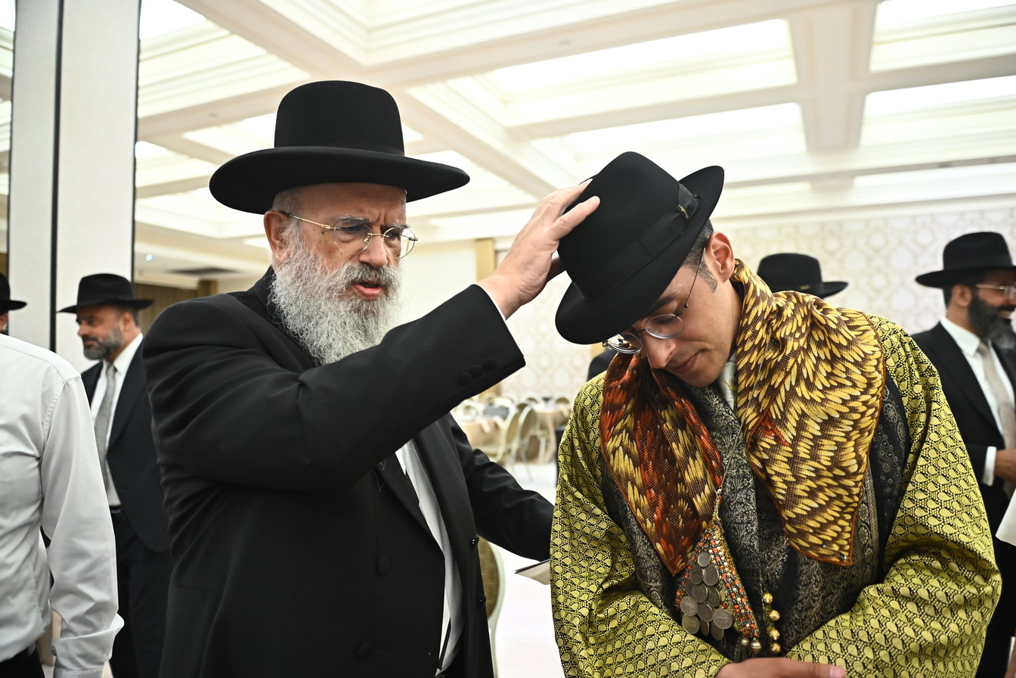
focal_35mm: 25
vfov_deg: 51.3
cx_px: 525
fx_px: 706
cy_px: 342
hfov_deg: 71.5
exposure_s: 1/200
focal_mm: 24
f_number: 2.8
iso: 2000
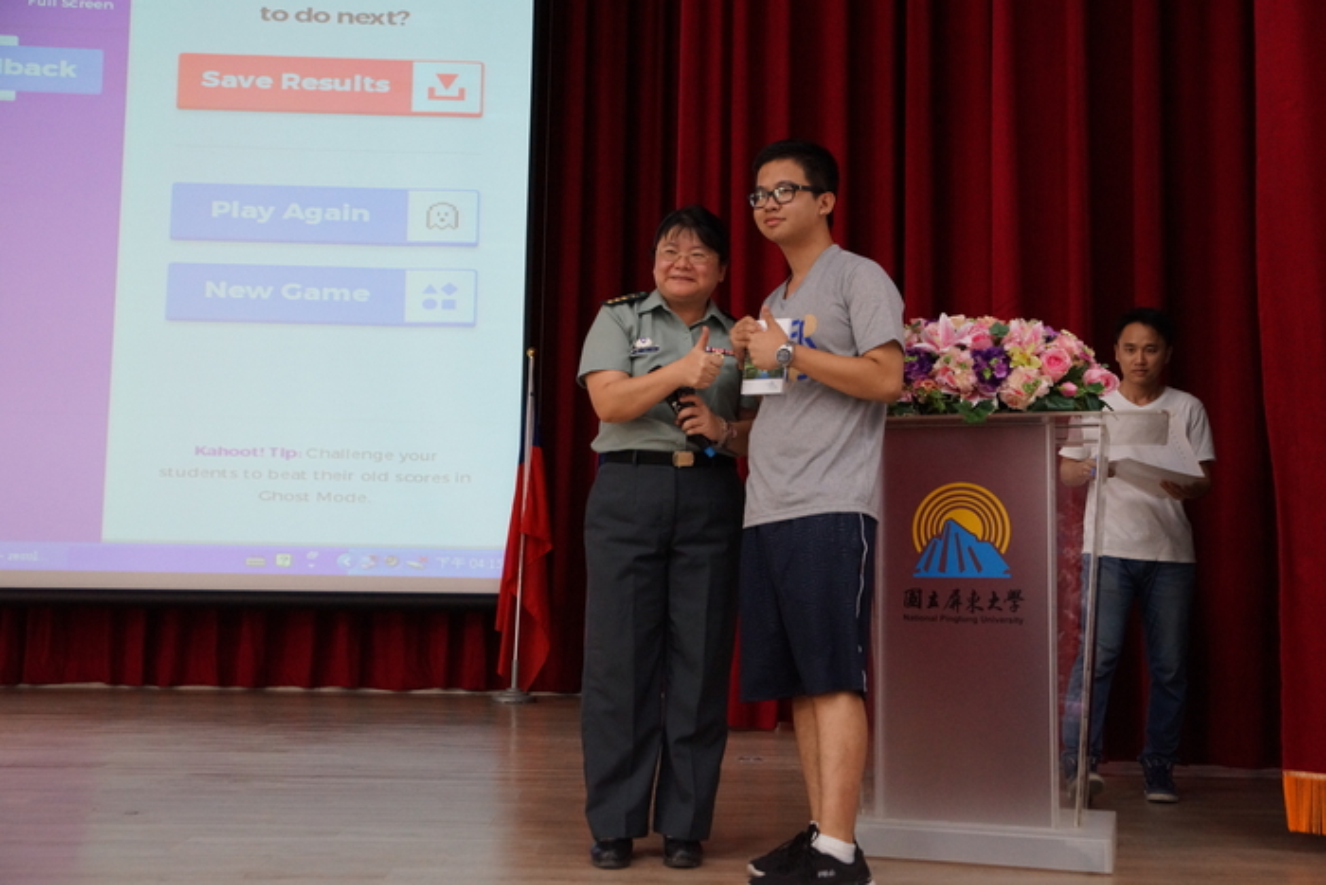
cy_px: 442
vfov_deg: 33.4
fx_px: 1474
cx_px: 663
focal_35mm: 40
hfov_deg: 48.4
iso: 2500
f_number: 4
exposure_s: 1/60
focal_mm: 40
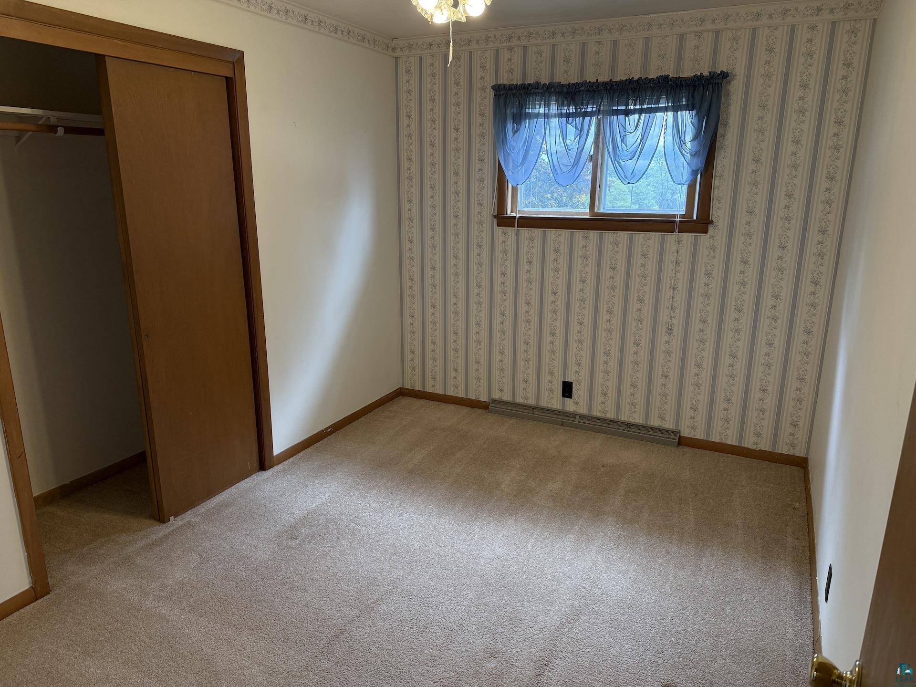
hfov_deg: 71.6
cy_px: 344
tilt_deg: -14.8
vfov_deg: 56.8
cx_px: 458
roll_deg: +0.2
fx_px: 635
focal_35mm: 24
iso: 200
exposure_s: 1/170
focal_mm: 6.76
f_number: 1.78
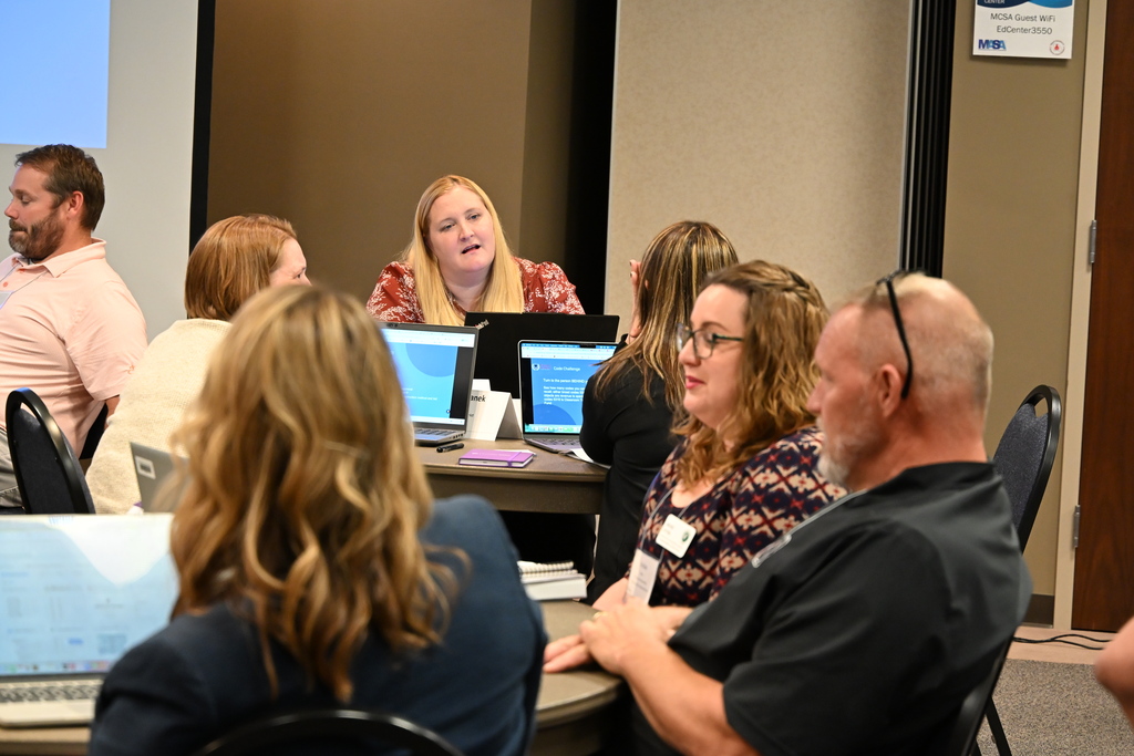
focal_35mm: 105
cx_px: 567
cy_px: 378
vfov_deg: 13.0
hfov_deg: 19.5
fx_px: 3308
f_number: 7.1
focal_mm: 105
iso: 5600
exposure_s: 1/60
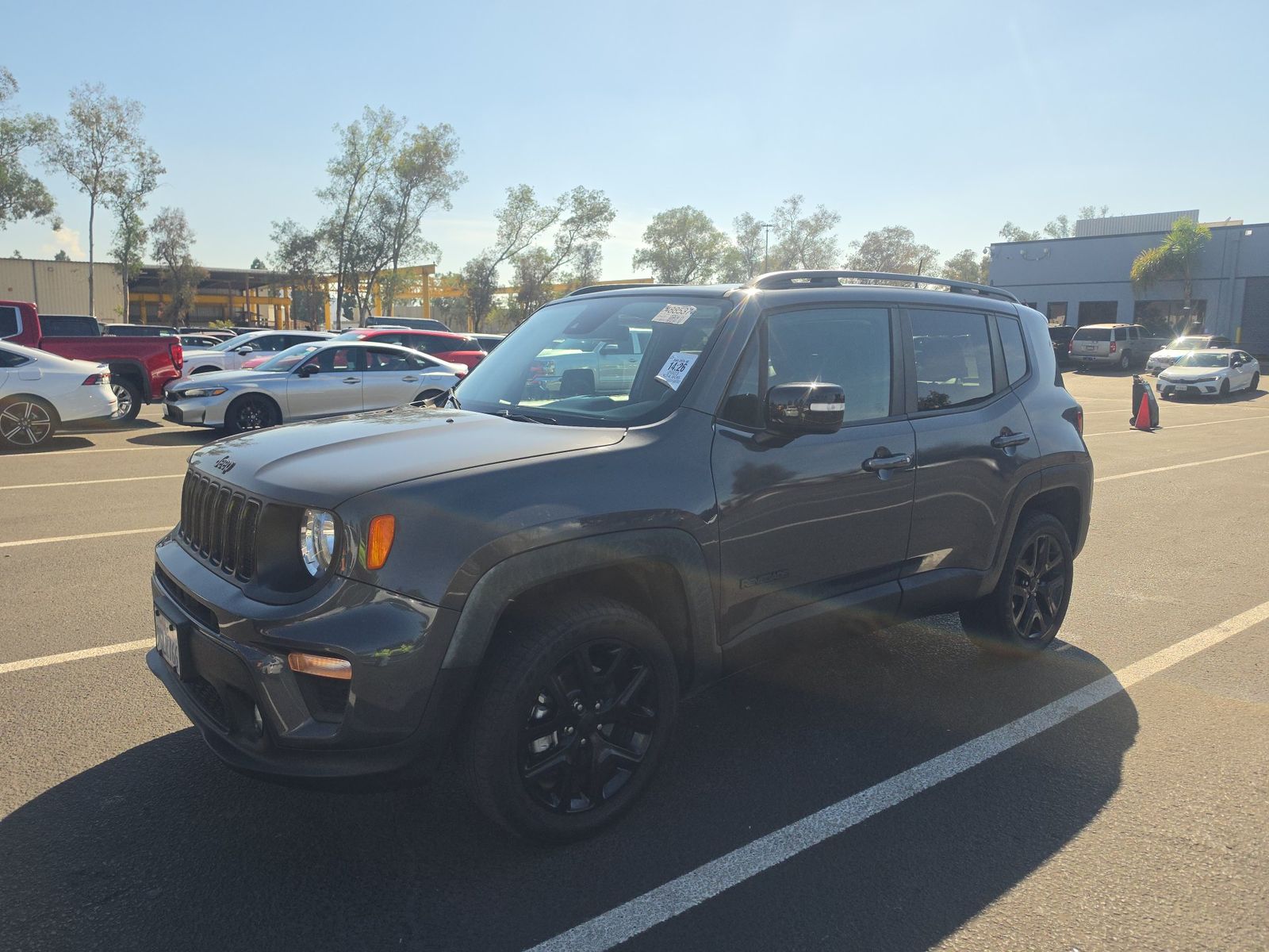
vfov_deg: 58.9
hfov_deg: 73.9
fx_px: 843
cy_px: 476
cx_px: 634
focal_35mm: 23
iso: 63
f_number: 1.4
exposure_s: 1/6572
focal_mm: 6.5
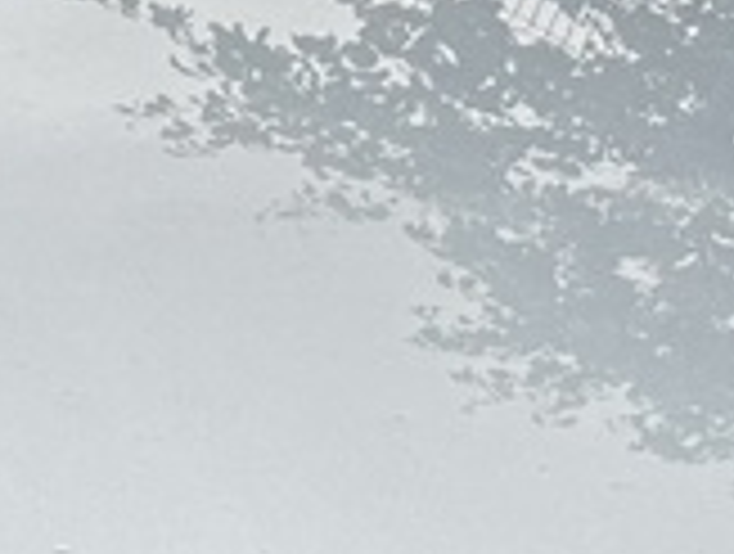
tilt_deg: -31.4
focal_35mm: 191
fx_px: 4059
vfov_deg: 7.1
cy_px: 1603
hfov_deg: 10.2
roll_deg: +0.6
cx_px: -95
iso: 50
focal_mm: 5.7
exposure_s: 1/533
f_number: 1.5
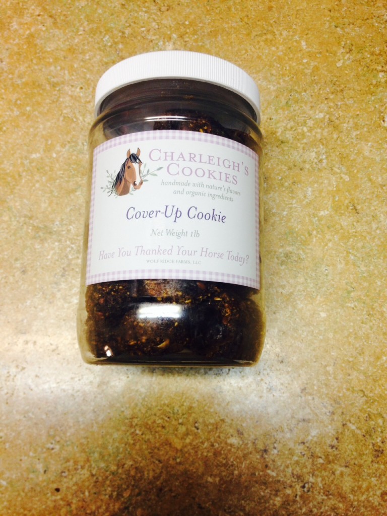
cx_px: 194
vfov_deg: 52.6
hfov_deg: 40.7
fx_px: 522
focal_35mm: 35
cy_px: 258
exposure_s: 1/30
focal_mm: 4.28
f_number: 2.4
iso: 50
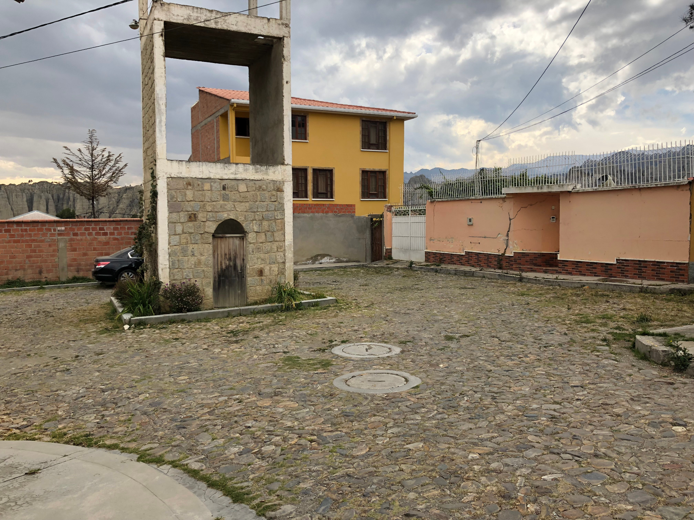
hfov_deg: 63.4
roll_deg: +0.1
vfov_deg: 49.7
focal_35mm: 28
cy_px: 260
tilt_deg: -4.0
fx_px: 561
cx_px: 347
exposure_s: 1/1091
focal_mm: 4
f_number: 1.8
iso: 20
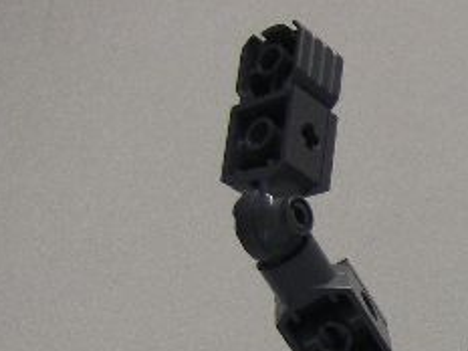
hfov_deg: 17.9
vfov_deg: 13.8
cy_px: 399
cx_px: 539
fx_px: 1420
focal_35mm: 105
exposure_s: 1/25
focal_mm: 6.3
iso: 160
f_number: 3.3
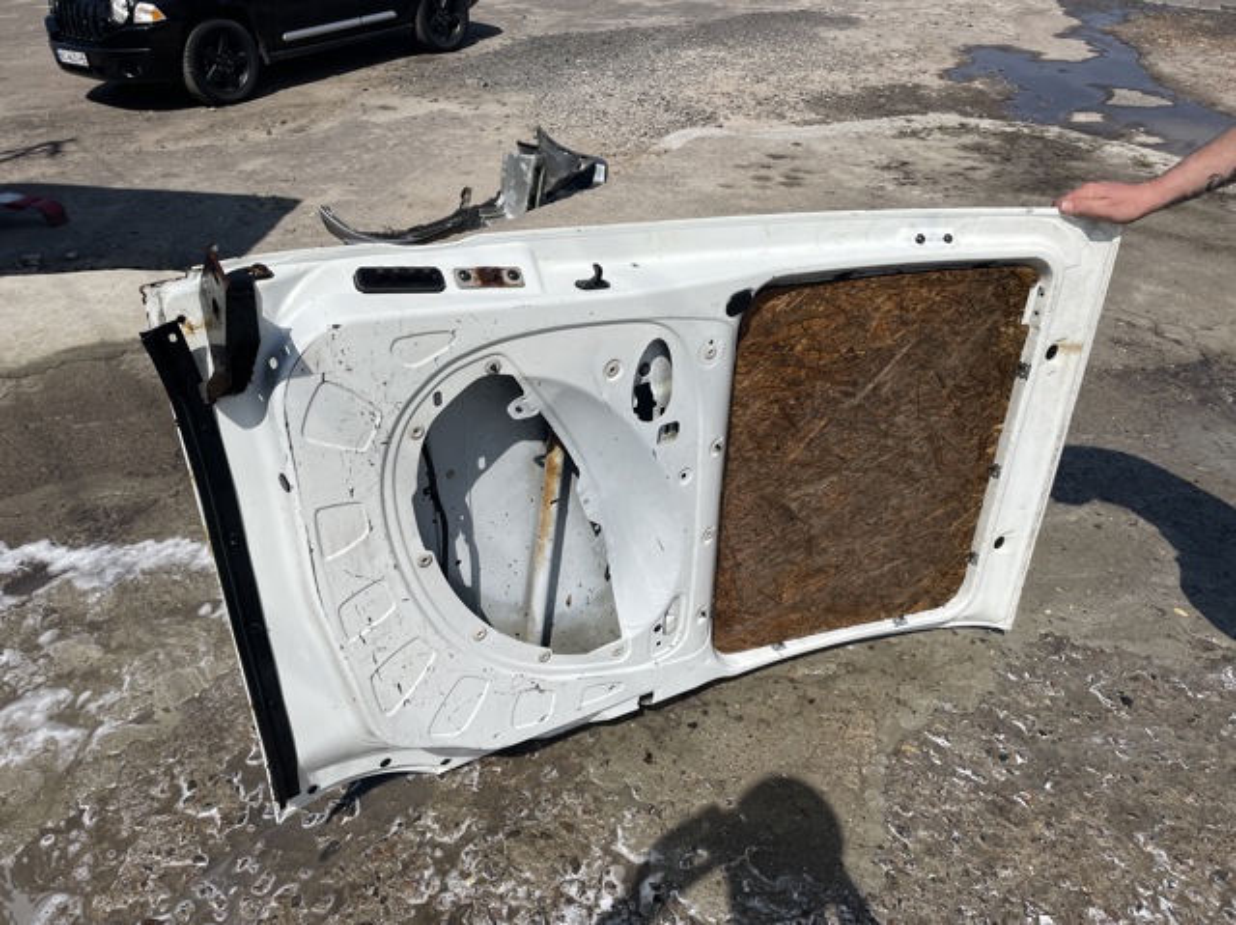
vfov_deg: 53.0
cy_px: 462
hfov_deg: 67.3
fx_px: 928
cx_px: 618
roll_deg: +0.8
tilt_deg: -35.0
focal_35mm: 26
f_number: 1.6
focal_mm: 4.2
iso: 32
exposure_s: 1/8403
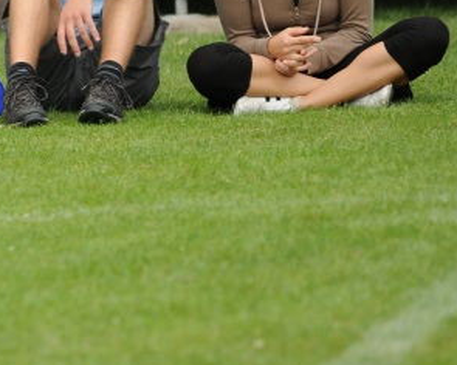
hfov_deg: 2.5
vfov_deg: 2.0
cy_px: 55
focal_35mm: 762
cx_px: -108
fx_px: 10306
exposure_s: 1/1000
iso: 200
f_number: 2.8
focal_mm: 200
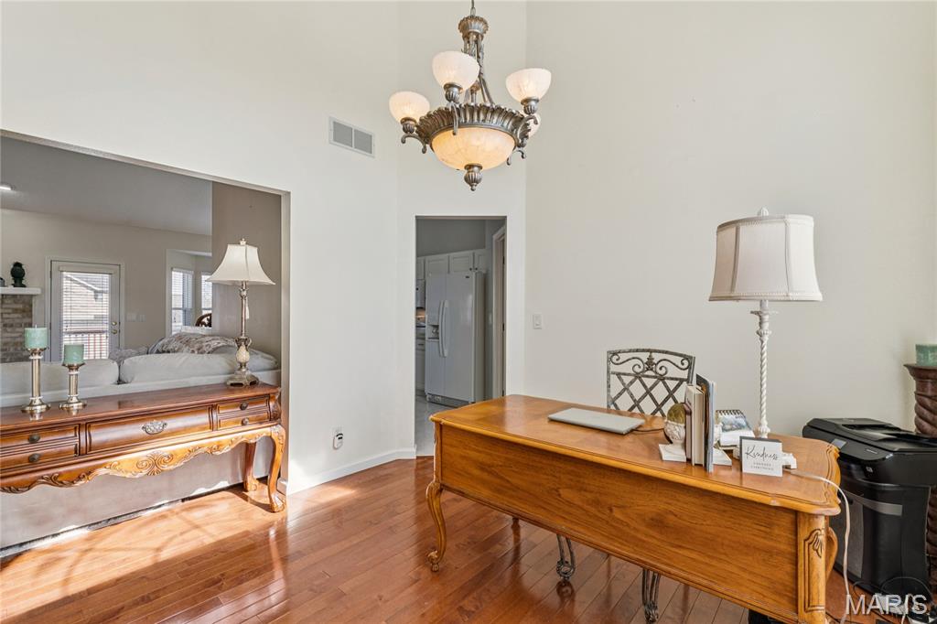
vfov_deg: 73.7
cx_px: 468
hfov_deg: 96.8
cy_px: 312
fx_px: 416
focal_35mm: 16
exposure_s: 1/20
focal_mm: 16
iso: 100
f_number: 13
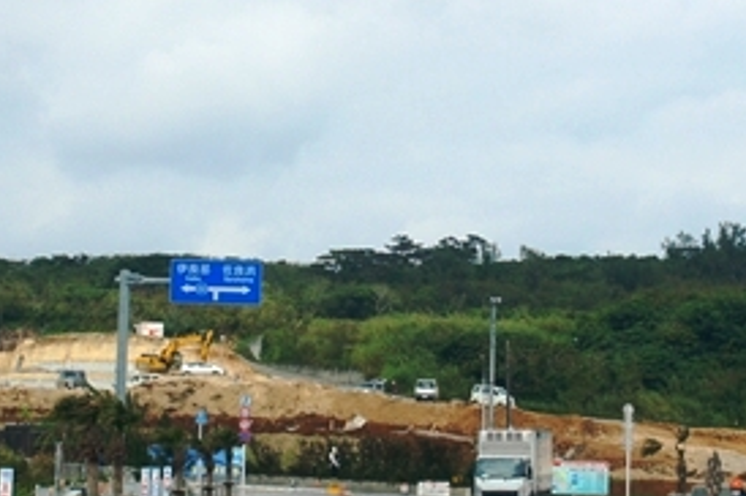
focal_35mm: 114
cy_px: 219
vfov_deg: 12.0
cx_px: 332
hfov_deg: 18.0
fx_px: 2359
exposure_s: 1/500
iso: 200
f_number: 7.1
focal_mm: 26
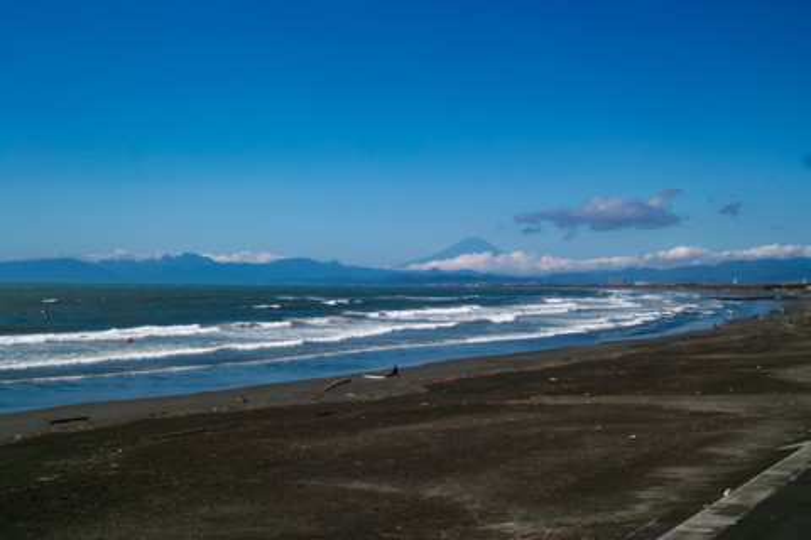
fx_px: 924
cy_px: 270
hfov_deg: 47.4
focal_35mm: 41
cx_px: 406
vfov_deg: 32.6
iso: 100
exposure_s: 1/100
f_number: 13
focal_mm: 24.2
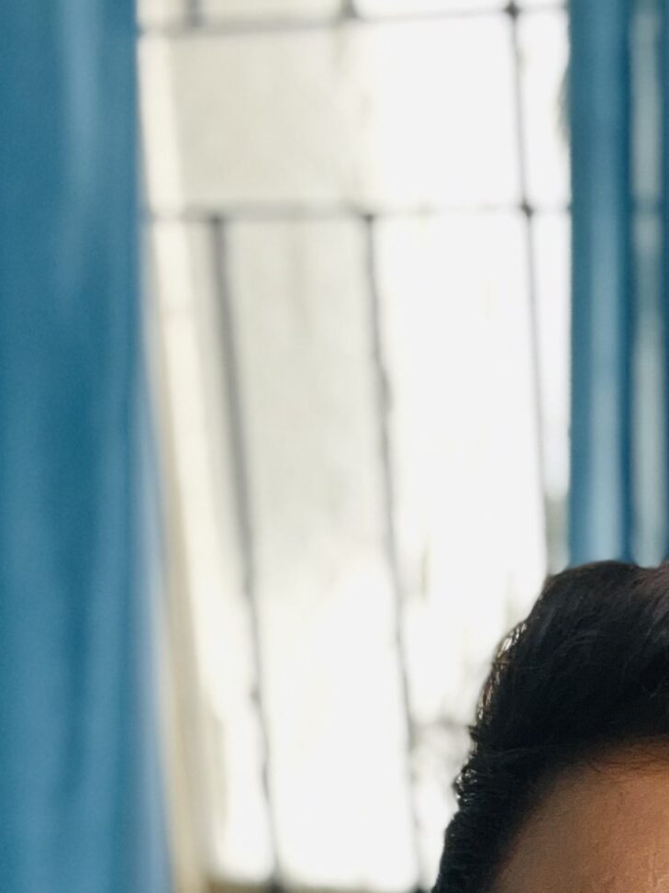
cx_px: 875
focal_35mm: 79
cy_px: 1042
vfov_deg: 22.9
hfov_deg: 17.5
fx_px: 2036
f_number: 2.2
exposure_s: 1/50
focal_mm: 2.71
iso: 160
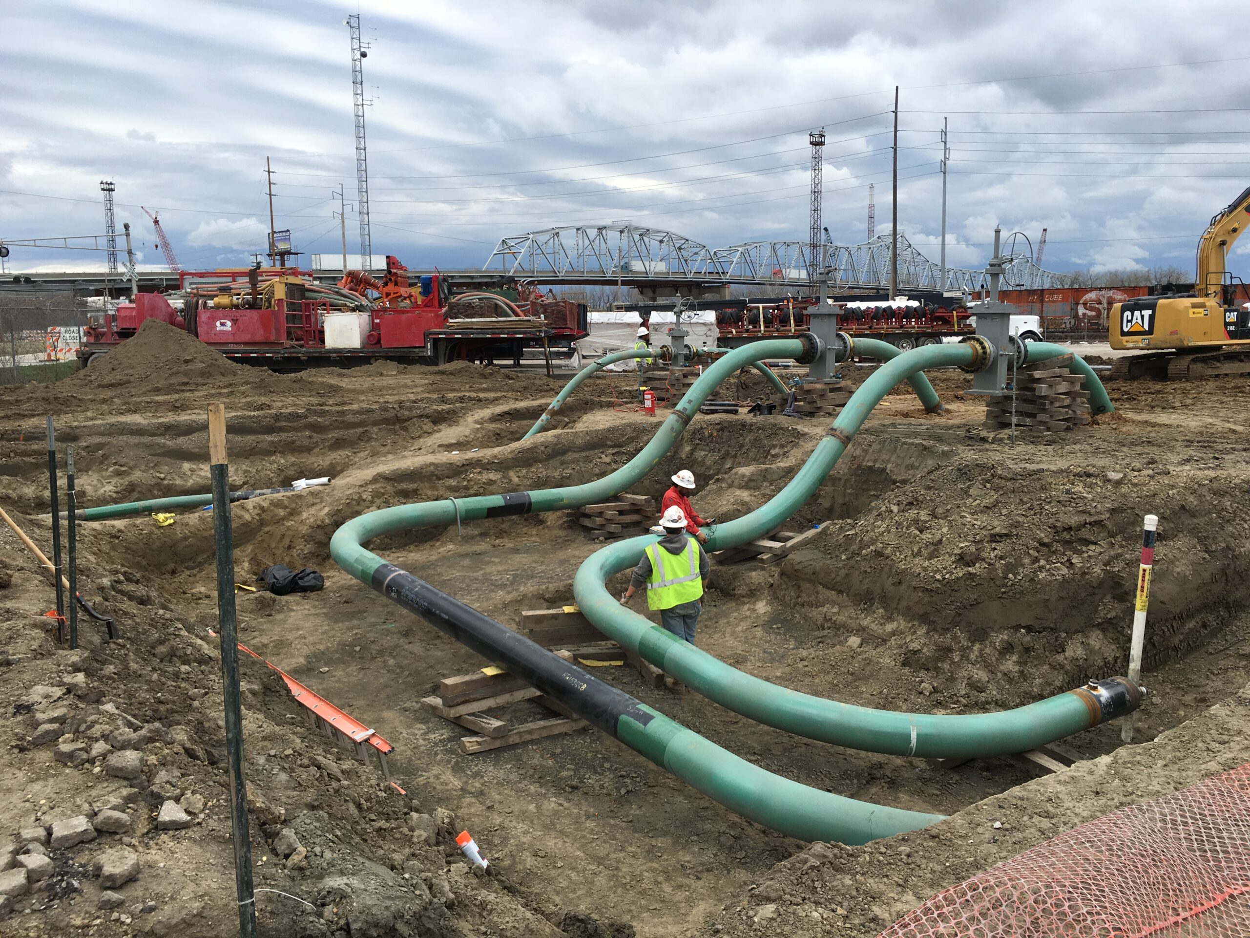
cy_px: 469
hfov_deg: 61.7
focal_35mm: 29
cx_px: 625
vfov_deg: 48.2
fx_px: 1047
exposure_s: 1/884
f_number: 2.2
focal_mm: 4.15
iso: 25
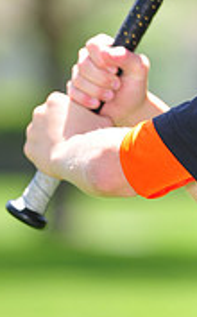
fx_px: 5770
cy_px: -111
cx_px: 251
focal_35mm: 669
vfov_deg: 3.1
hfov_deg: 2.0
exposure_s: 1/400
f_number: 4.5
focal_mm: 200
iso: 200
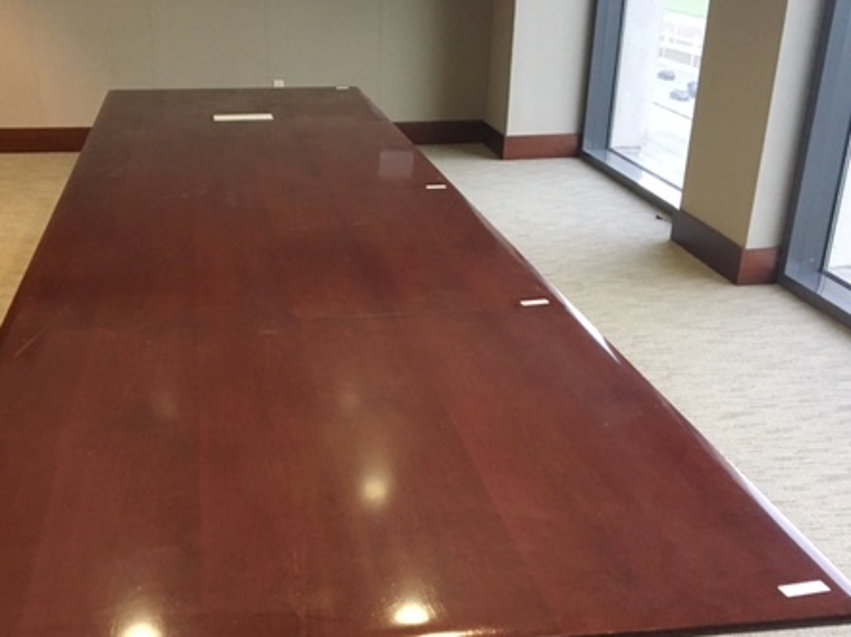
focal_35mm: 42
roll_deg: +0.8
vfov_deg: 34.1
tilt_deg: -24.4
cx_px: 356
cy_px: 410
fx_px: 1032
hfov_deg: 44.7
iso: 200
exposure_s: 1/30
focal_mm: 4.15
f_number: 2.2
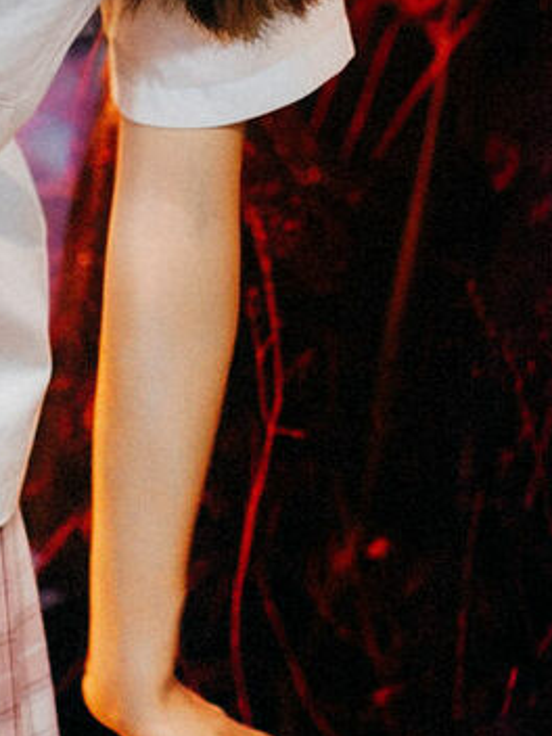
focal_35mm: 215
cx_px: 10
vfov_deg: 9.0
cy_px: -334
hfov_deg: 6.9
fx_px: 4571
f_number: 2.2
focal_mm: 50
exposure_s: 1/60
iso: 500
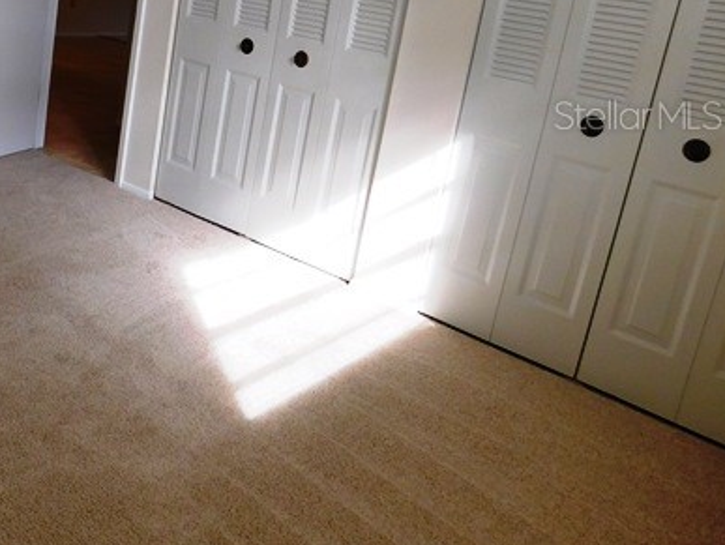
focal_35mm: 38
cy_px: 114
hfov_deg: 46.1
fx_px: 797
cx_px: 131
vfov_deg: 36.6
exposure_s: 1/80
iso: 125
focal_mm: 4
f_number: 3
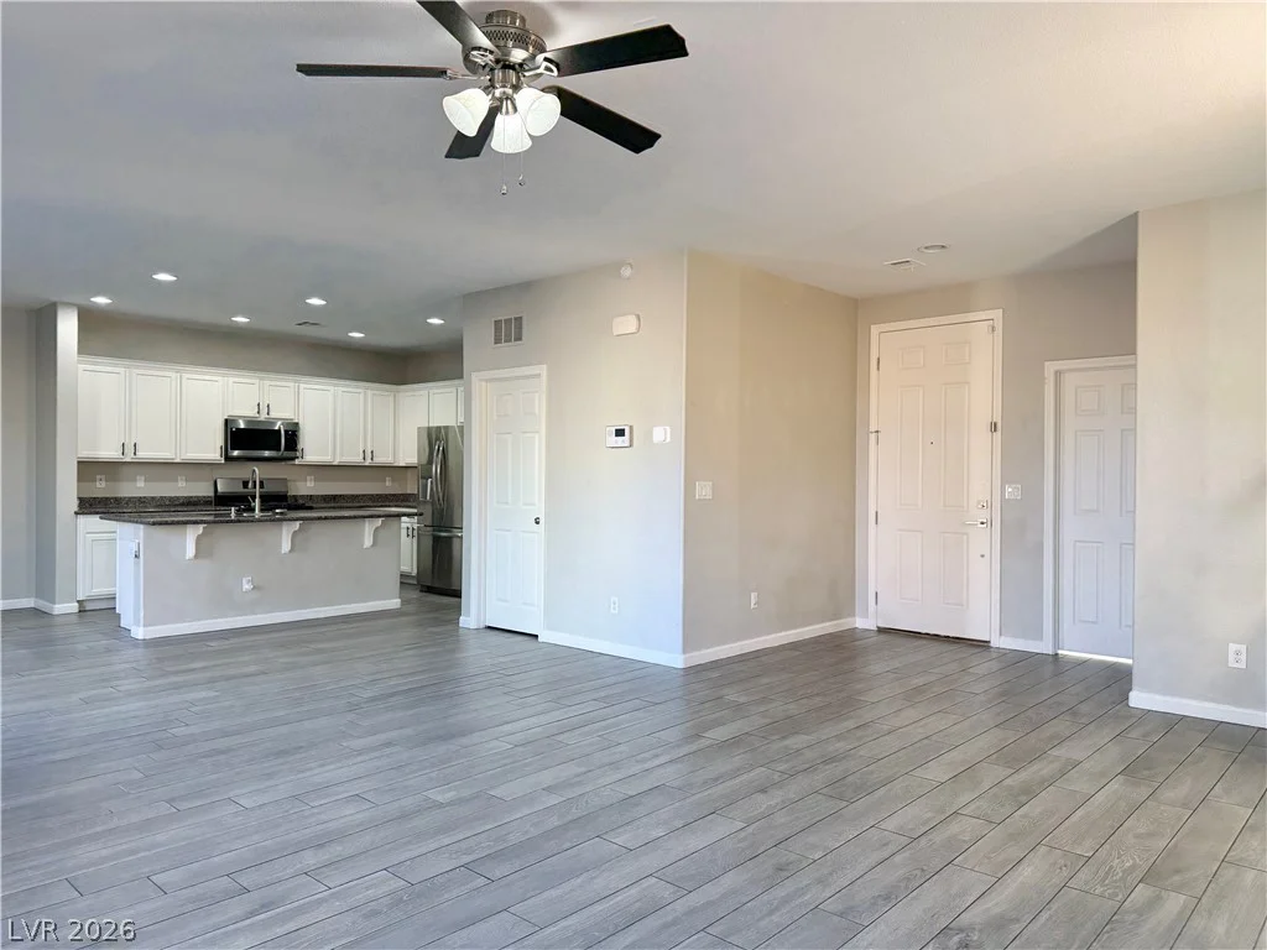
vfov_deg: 56.8
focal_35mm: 24
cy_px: 475
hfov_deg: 71.6
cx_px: 634
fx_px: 878
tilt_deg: +0.7
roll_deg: +0.5
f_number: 1.78
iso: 160
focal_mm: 6.76
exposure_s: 1/148
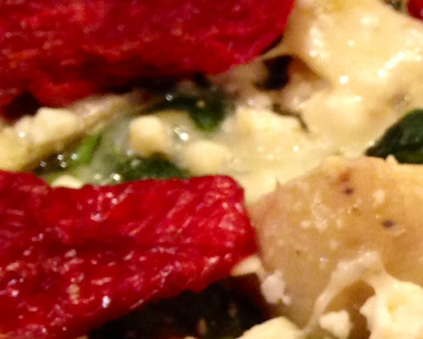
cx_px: 699
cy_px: 452
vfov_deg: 11.1
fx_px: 1703
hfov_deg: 13.1
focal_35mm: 136
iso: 200
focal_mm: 4.12
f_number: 2.4
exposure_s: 1/20
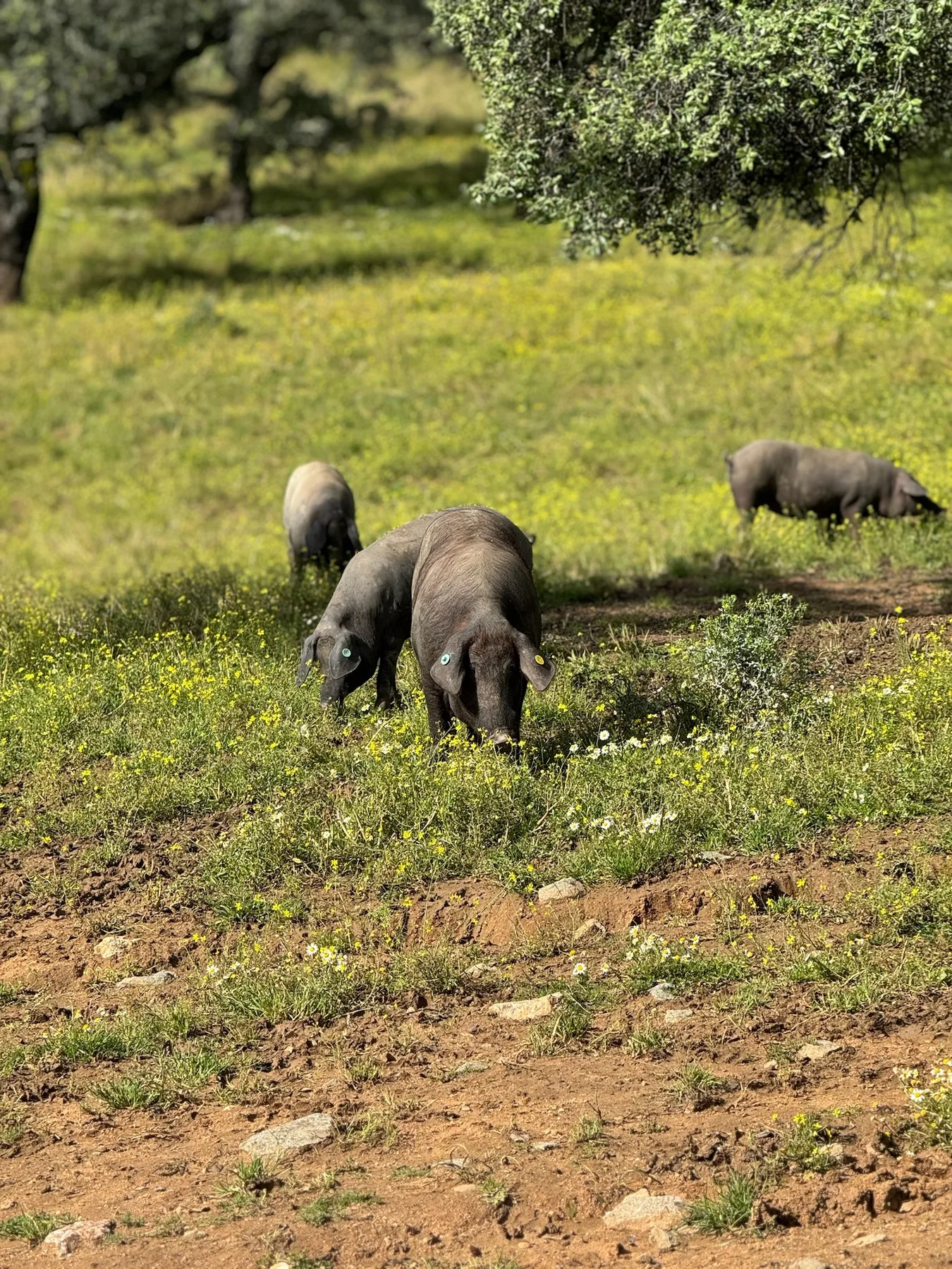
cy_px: 634
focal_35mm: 120
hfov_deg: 12.3
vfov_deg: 16.4
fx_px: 4400
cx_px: 476
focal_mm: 15.66
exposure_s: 1/951
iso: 50
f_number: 2.8
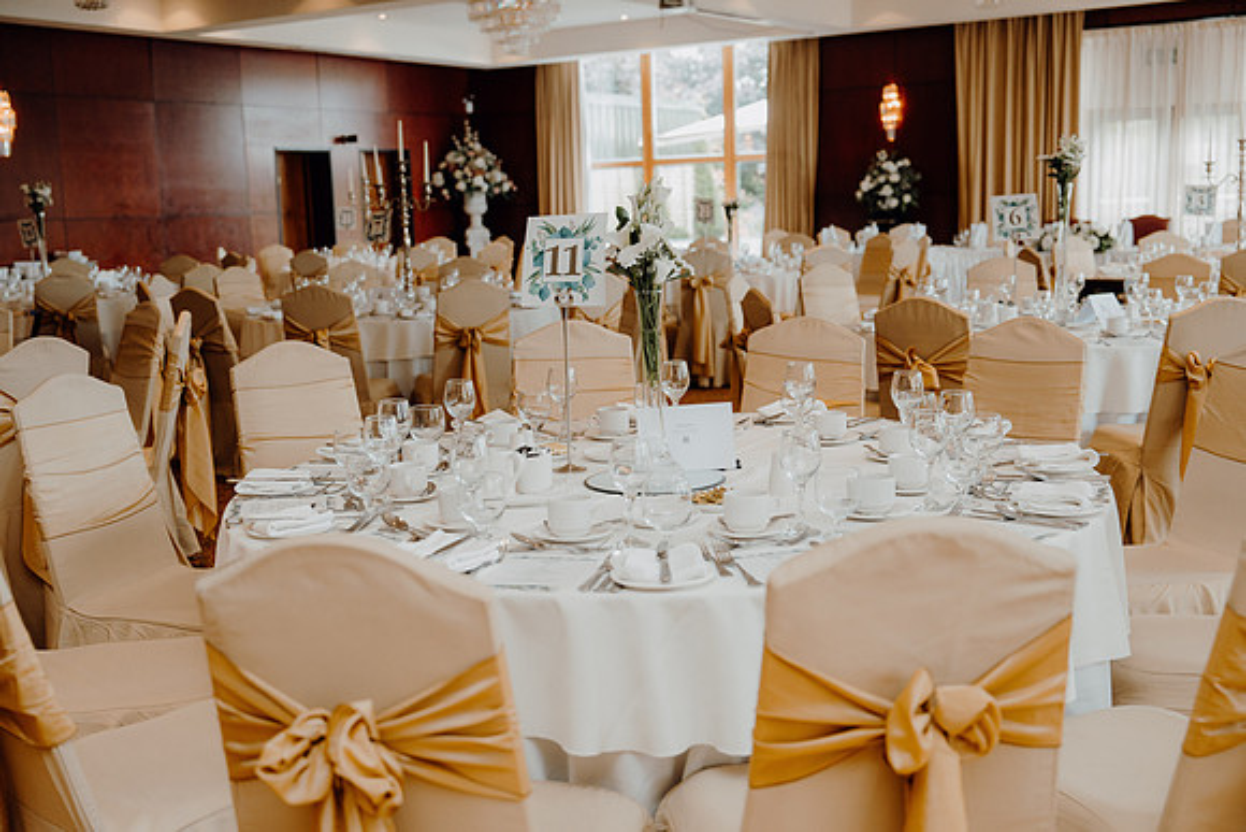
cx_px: 623
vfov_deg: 33.4
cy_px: 416
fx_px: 1385
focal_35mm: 40
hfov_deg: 48.4
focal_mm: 40
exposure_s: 1/200
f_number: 2.8
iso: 800
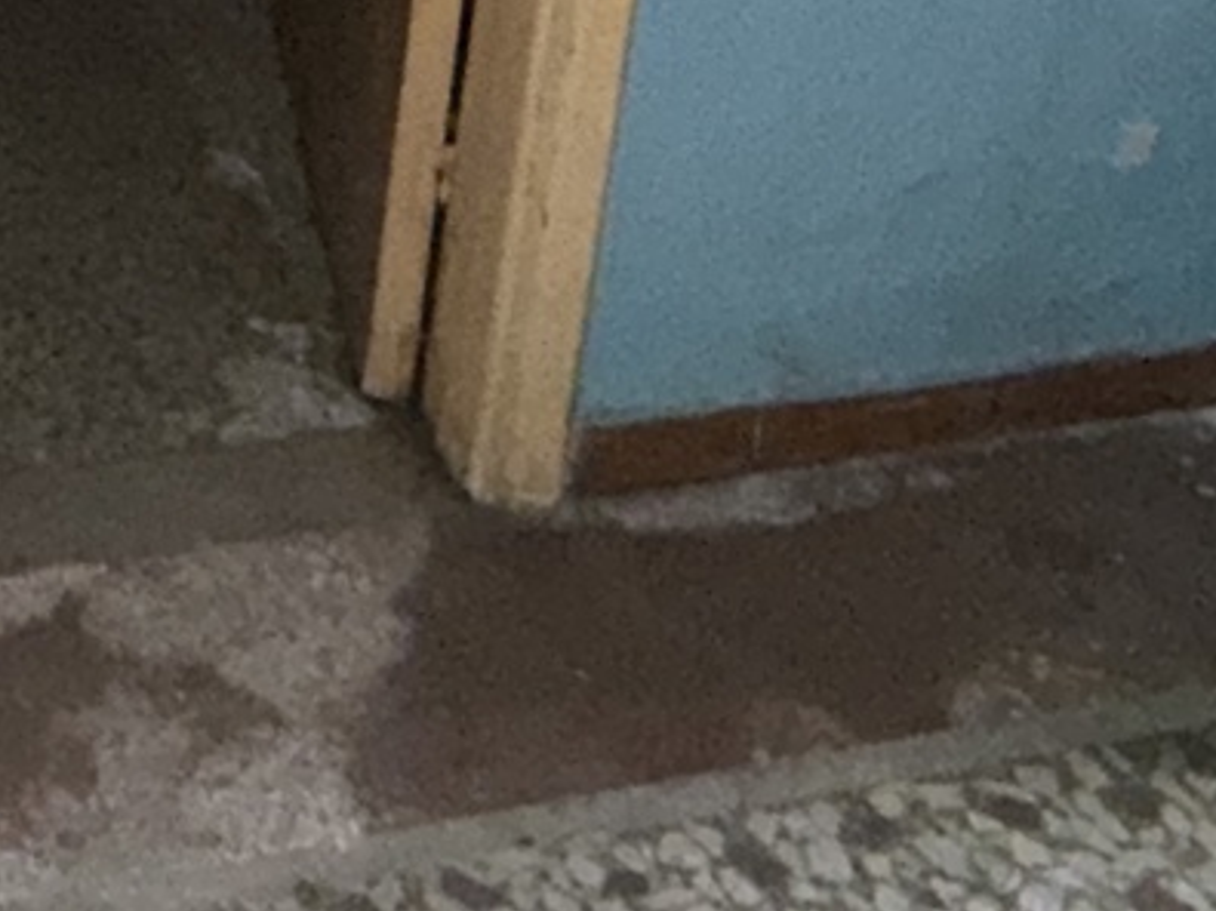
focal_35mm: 68
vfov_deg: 17.3
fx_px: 2388
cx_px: -397
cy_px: -763
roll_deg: -1.3
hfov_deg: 24.6
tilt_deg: -13.8
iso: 250
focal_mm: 2.22
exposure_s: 1/50
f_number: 2.2
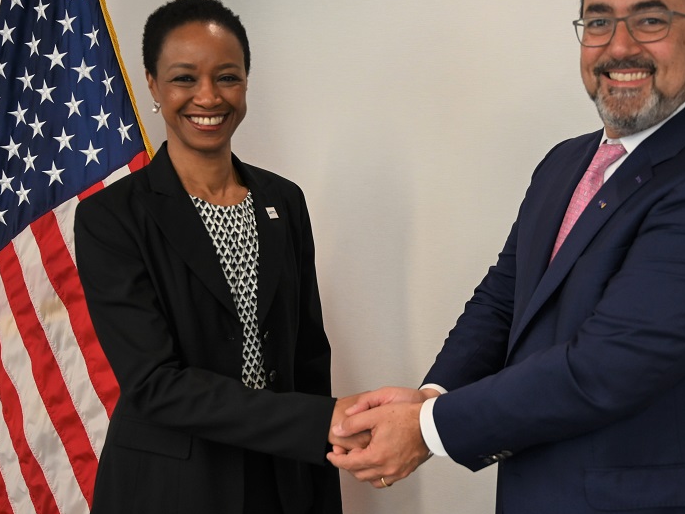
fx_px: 924
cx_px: 452
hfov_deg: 40.2
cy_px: 230
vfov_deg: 31.1
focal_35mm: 47
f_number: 4
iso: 1400
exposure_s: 1/125
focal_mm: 34.5
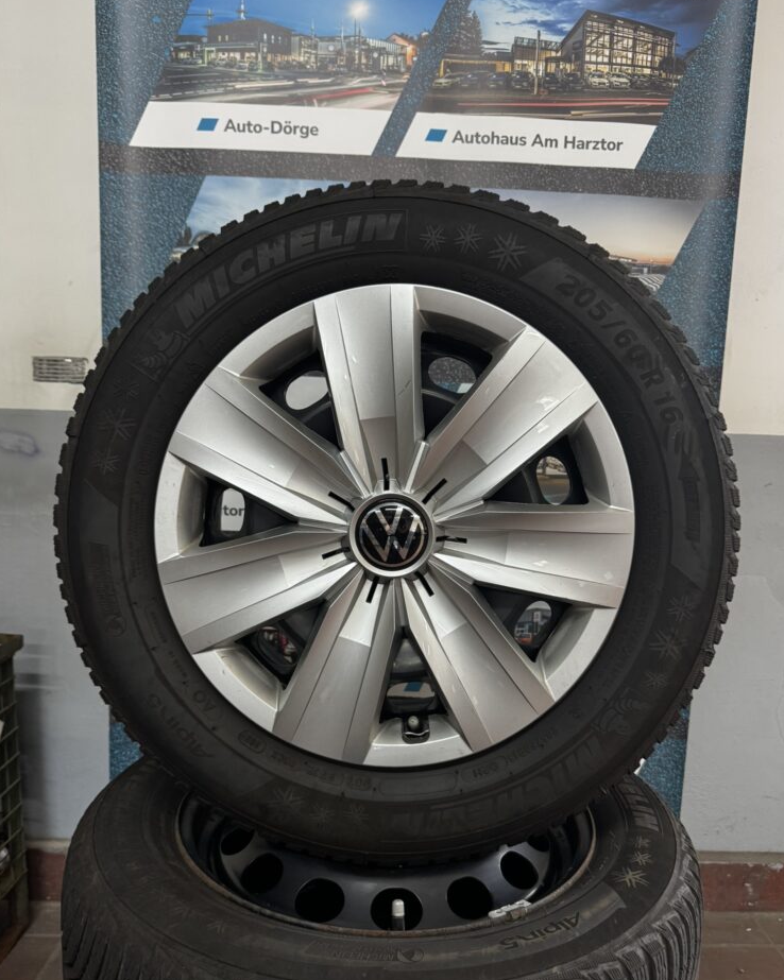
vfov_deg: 65.9
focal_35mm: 26
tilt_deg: -7.5
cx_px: 403
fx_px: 754
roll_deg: -2.2
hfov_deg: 54.9
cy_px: 536
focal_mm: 6.76
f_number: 1.78
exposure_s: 1/50
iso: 200
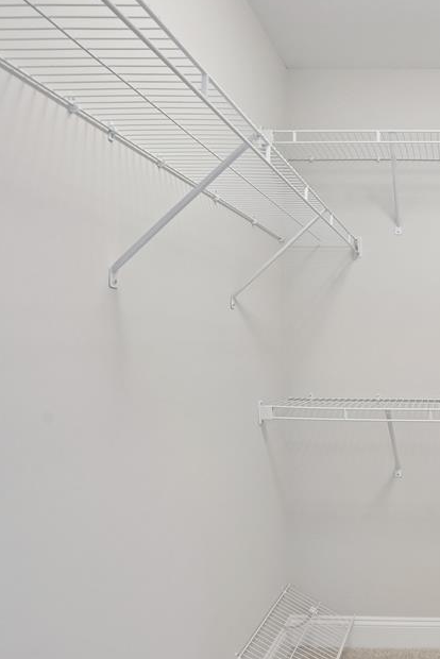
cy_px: 373
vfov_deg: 65.2
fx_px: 513
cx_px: 472
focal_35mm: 28
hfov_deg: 39.1
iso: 100
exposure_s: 1/3.33
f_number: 8
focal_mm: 16
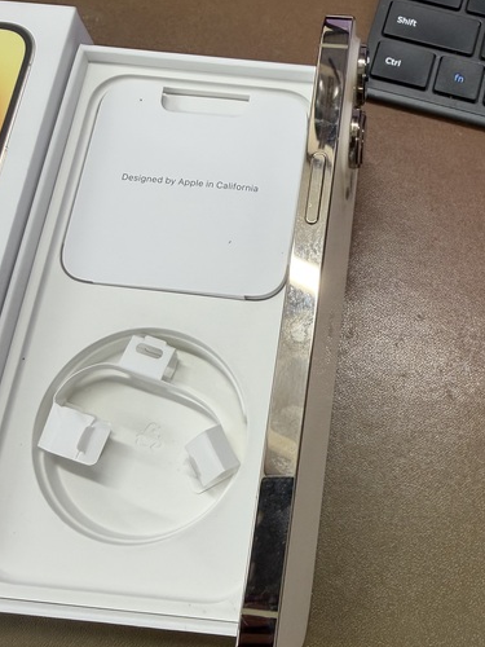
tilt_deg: -69.2
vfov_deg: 50.7
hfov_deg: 38.8
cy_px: 417
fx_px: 673
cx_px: 354
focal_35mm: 36
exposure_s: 1/120
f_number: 2.2
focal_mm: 2.22
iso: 160
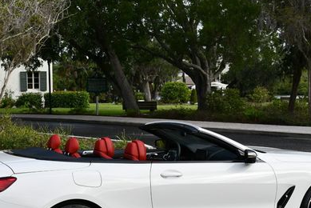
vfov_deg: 17.3
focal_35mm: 79
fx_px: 683
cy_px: 139
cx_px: 140
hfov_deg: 25.6
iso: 200
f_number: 8
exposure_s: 1/250
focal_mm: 24
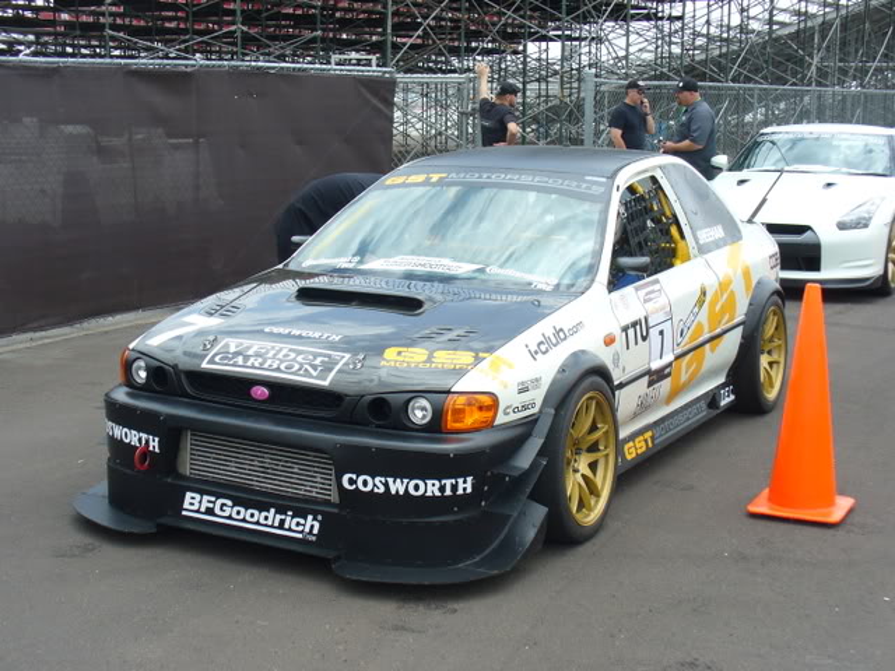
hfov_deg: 35.5
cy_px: 336
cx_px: 448
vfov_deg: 27.0
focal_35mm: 54
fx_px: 1396
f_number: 6.2
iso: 80
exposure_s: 1/200
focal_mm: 8.9
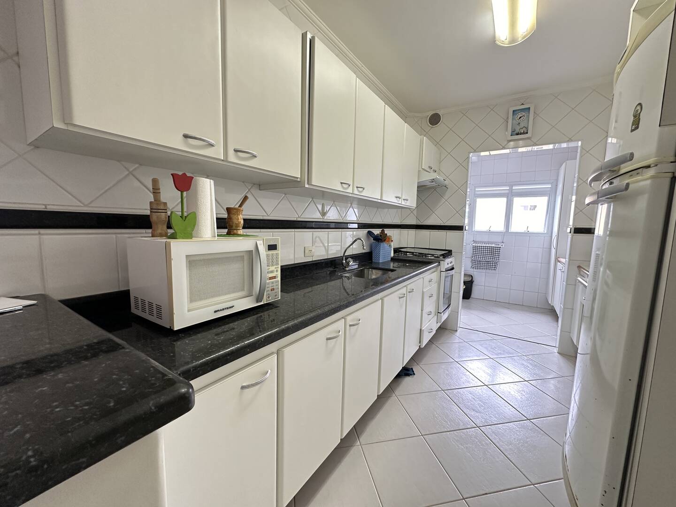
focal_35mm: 14
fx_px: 273
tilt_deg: -7.3
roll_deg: -1.7
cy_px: 254
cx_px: 338
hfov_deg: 102.1
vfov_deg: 85.7
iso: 200
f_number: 2.2
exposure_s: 1/60
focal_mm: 2.22
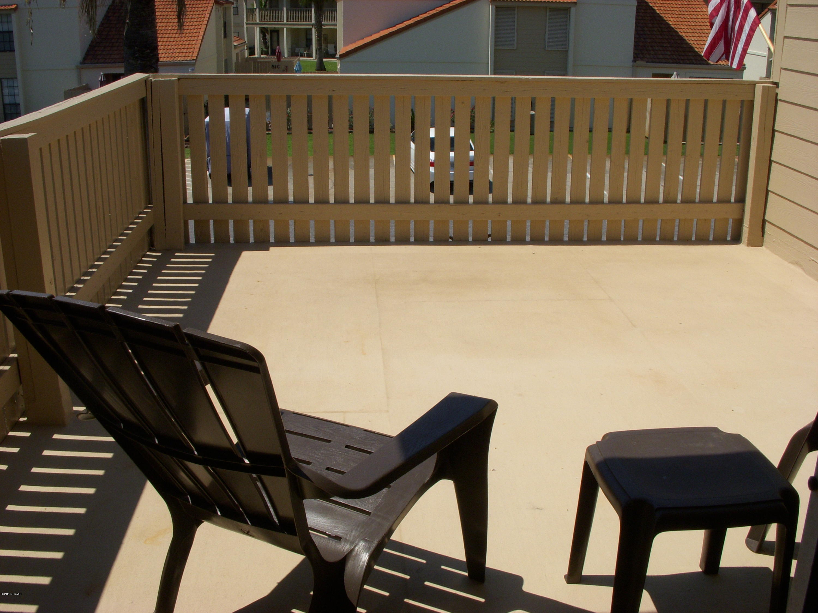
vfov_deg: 37.7
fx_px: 898
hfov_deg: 49.0
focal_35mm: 38
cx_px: 409
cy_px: 306
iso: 100
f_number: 6.6
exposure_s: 1/640
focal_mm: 6.3
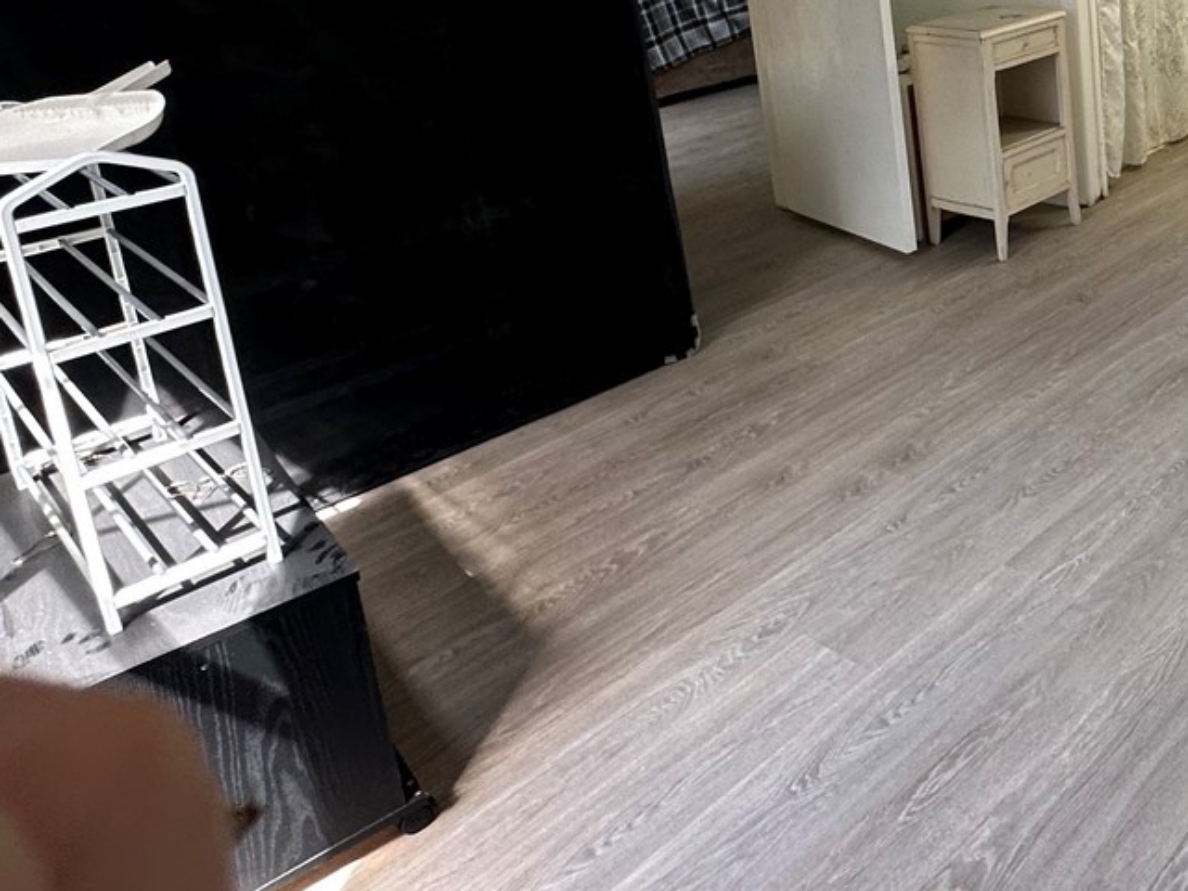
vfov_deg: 37.5
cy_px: 59
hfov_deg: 46.2
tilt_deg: -10.6
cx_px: 1123
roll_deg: +3.5
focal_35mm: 35
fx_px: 1201
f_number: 2.2
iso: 80
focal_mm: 2.22
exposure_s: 1/120
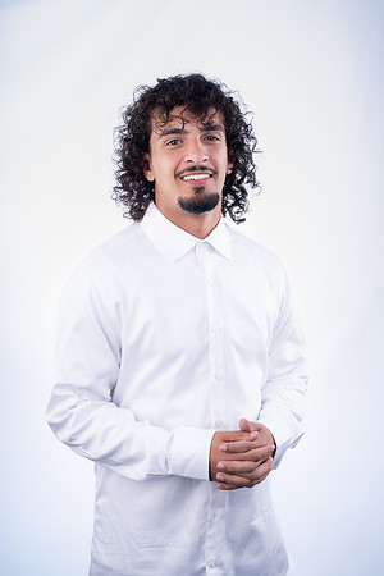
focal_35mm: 53
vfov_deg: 37.5
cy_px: 288
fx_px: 848
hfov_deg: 25.5
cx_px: 192
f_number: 8
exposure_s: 1/200
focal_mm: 53
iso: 100
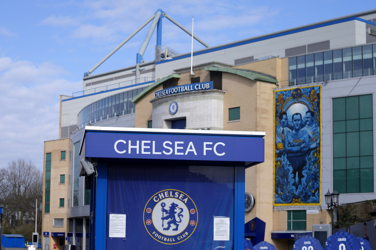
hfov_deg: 26.3
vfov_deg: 17.7
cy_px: 125
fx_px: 804
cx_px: 188
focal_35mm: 77
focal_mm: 77
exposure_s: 1/320
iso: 100
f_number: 8
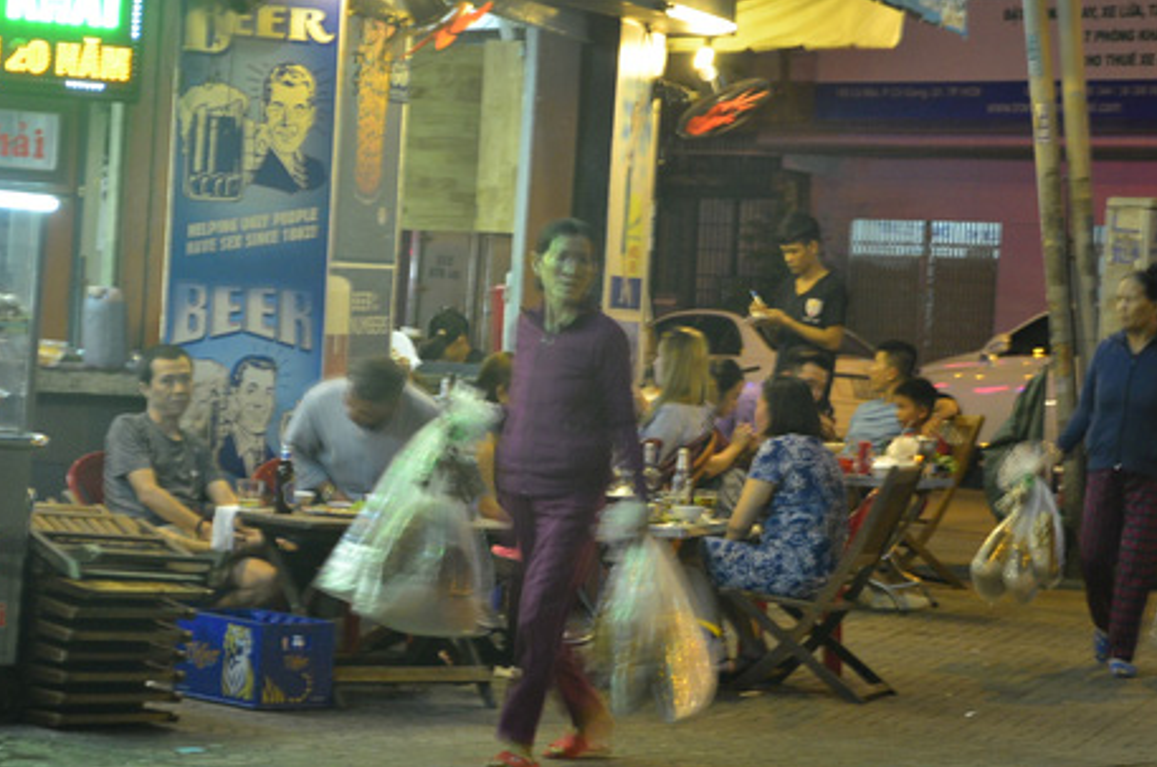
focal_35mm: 147
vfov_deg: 9.3
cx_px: 575
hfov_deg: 14.0
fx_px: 4716
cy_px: 370
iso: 1000
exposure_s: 1/10
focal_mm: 70
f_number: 5.3
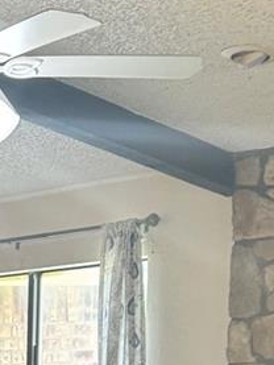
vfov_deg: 13.4
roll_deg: +1.2
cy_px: 644
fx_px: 1403
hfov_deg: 10.4
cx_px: -232
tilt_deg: -10.0
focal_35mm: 133
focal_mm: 6.76
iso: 160
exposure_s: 1/60
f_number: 1.78
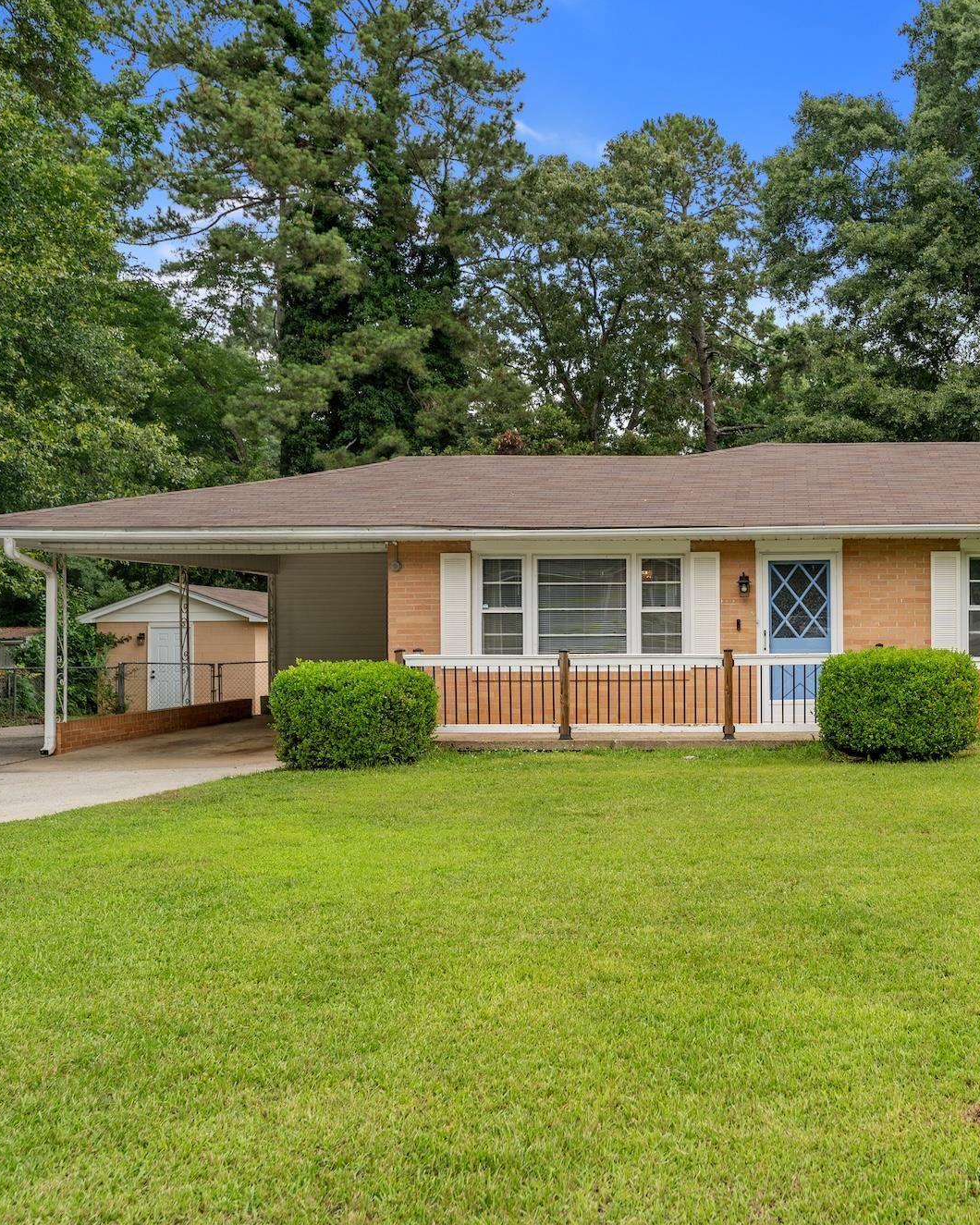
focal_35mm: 34
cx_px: 812
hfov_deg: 41.1
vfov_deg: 52.8
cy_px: 614
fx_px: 1233
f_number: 5.6
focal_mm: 24
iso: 400
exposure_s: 1/500
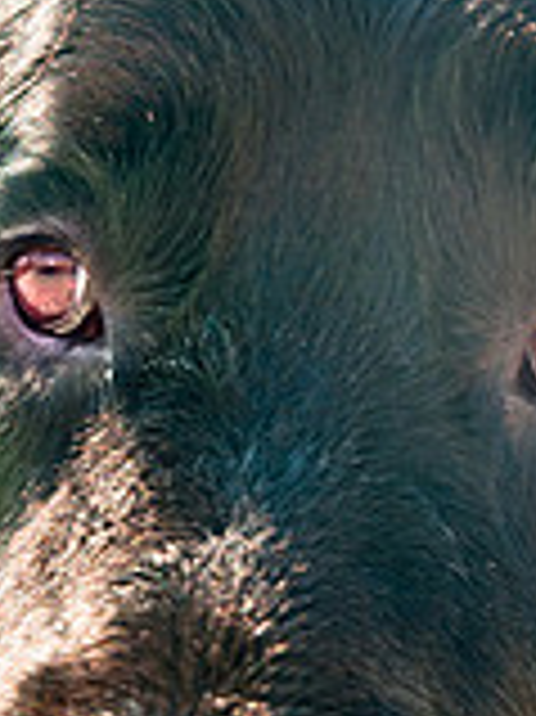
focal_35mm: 204
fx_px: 4217
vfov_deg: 9.7
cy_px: 419
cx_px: 331
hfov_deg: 7.3
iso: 200
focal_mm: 50
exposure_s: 1/200
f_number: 5.6
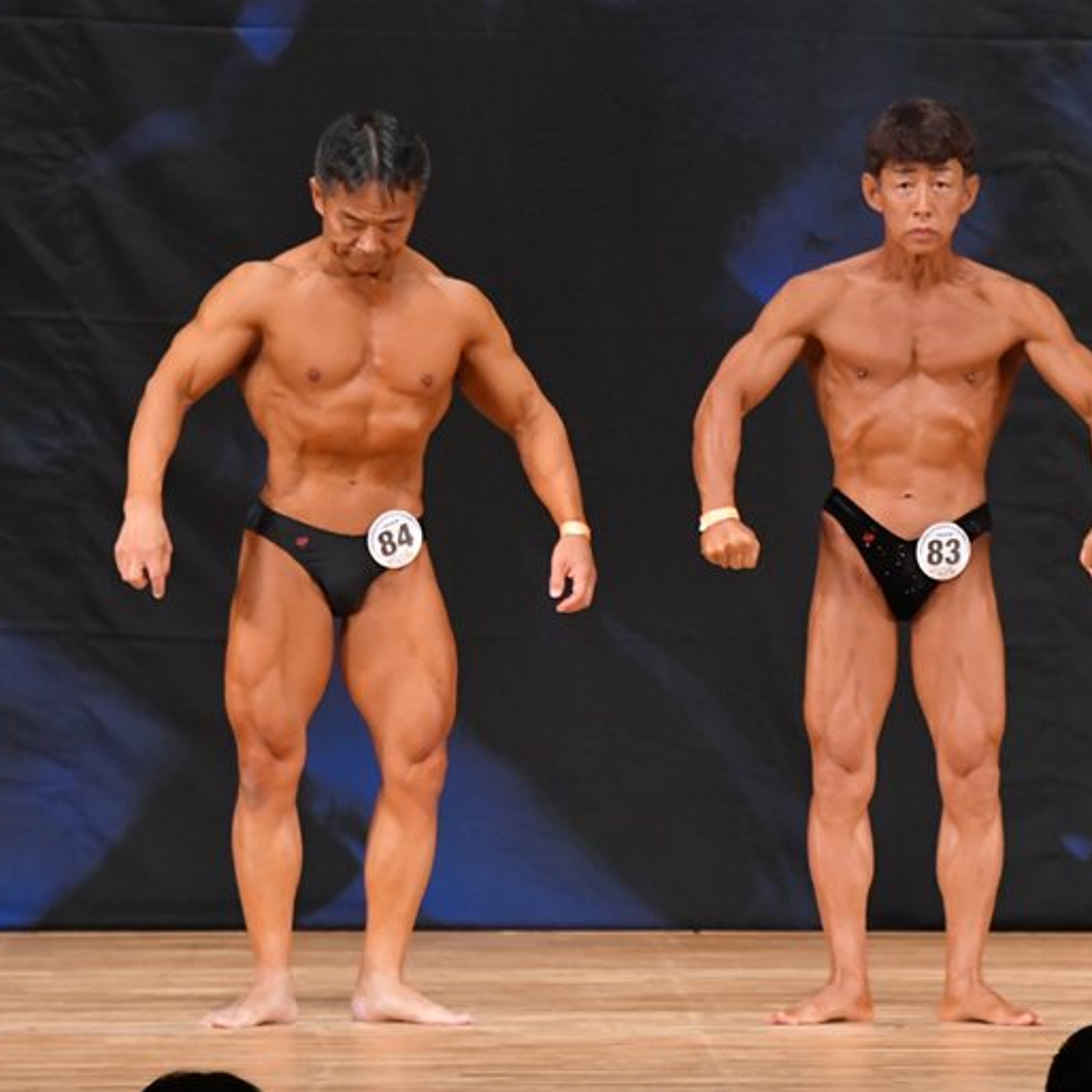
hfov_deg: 4.6
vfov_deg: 4.6
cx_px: 729
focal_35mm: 385
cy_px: 547
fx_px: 13741
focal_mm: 200
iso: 5000
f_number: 5.6
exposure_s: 1/400
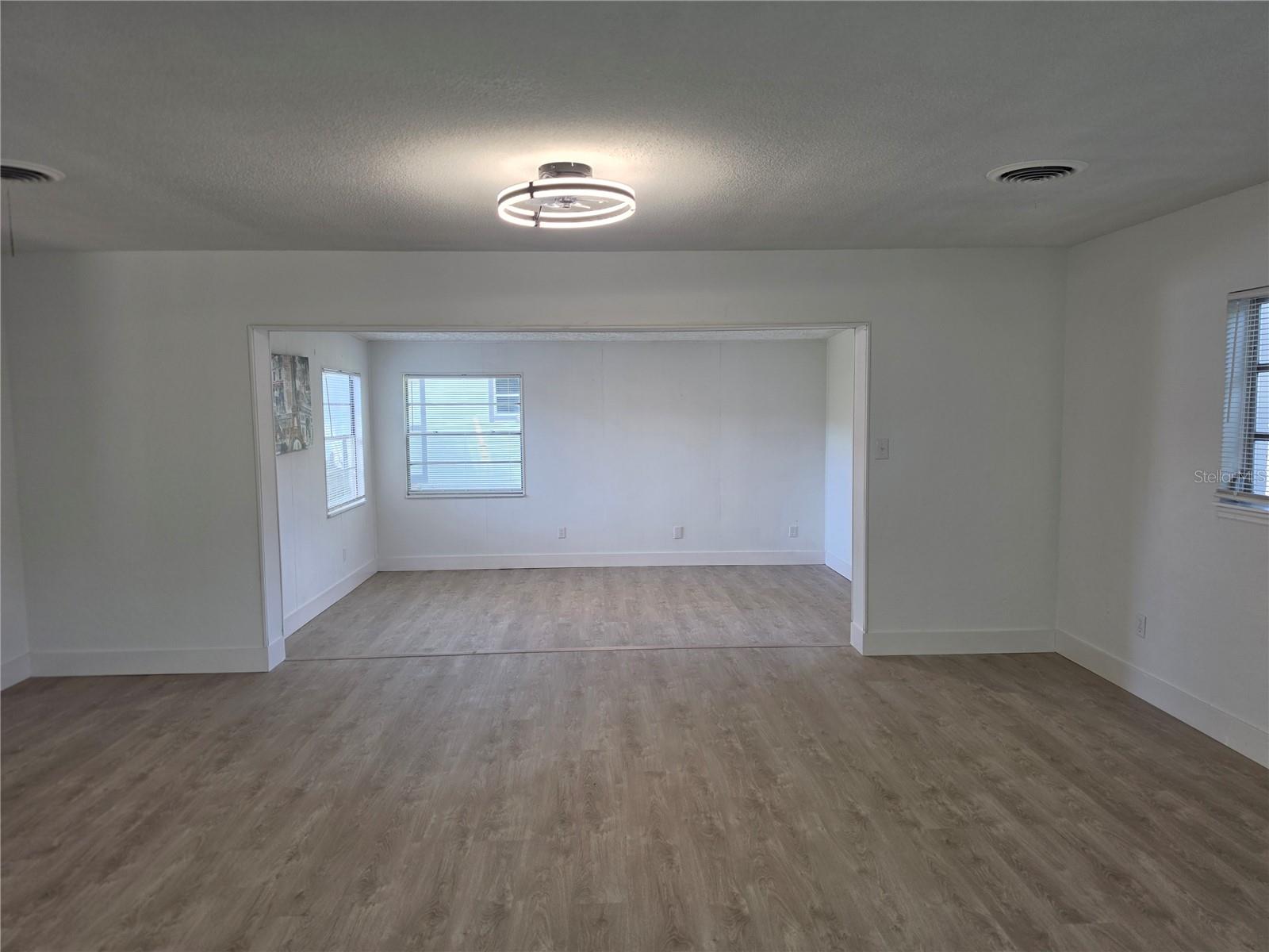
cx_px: 634
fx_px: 843
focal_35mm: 23
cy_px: 476
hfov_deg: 73.9
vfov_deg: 58.9
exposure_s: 1/180
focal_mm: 6.5
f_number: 1.4
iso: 64
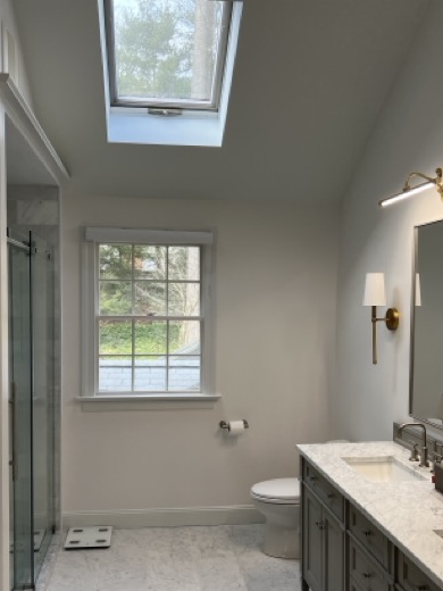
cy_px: 327
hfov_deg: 44.1
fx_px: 546
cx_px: 211
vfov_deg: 56.7
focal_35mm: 32
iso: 80
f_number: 1.5
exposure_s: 1/120
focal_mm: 5.7
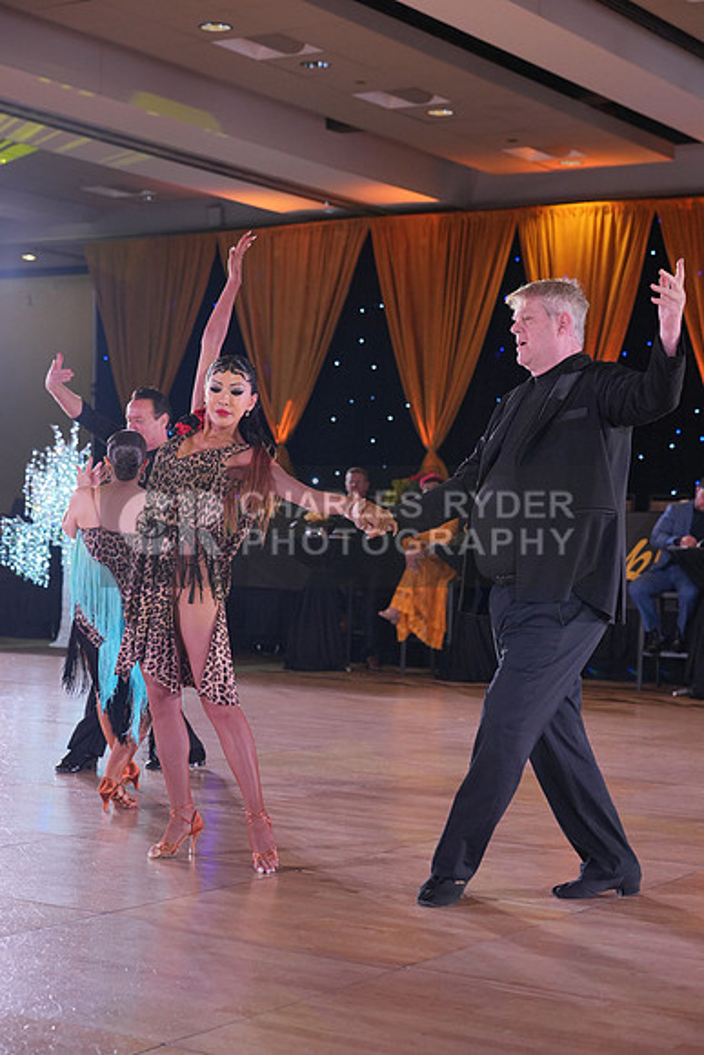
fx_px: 1905
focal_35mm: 65
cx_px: 352
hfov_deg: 20.9
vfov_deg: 31.0
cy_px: 528
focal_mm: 65
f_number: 4
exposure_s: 1/400
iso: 1600
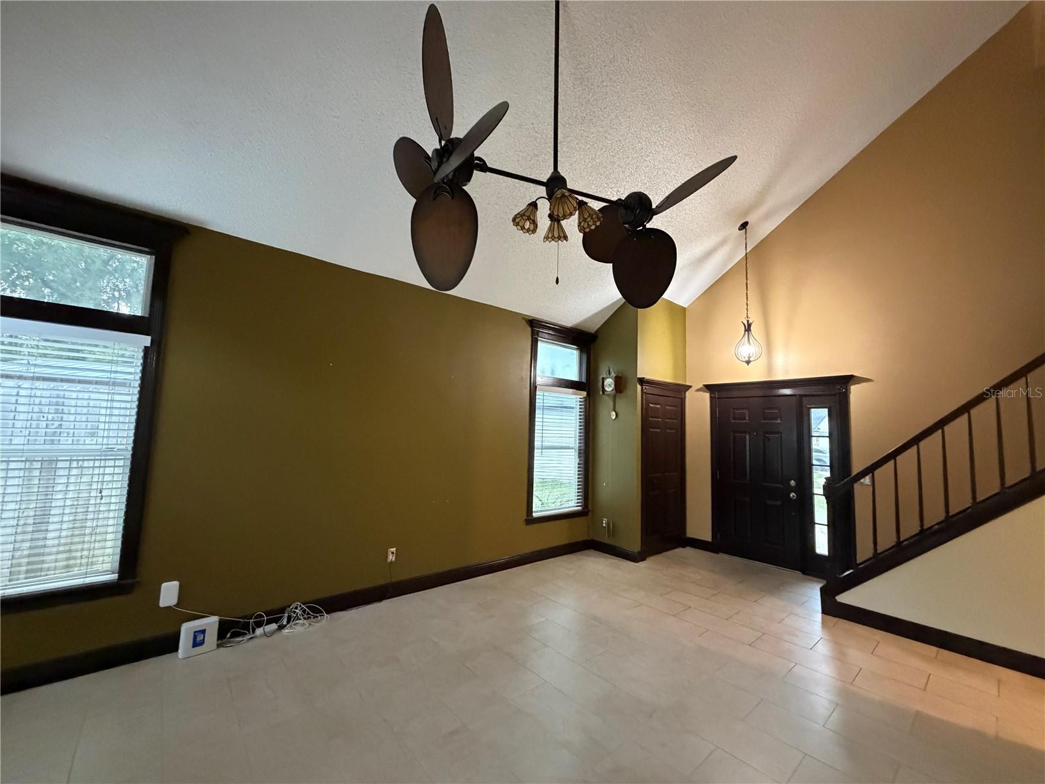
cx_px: 522
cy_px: 392
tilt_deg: +5.7
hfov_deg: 102.1
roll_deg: -1.4
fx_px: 423
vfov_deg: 85.7
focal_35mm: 14
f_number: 2.2
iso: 1000
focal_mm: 2.22
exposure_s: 1/60
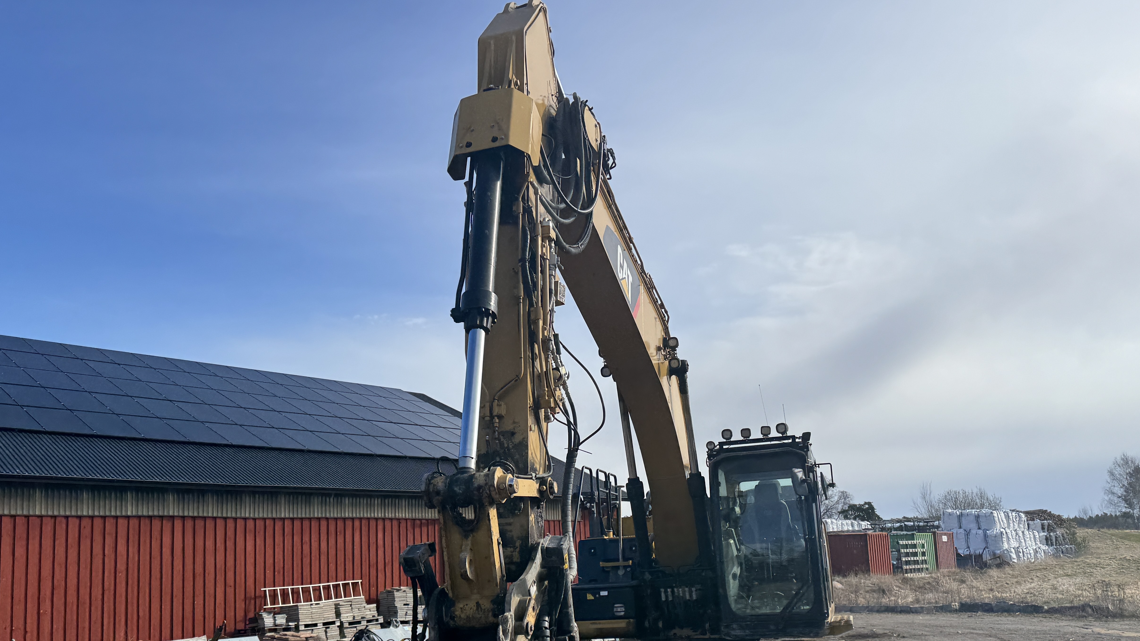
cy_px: 454
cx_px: 547
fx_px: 937
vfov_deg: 37.1
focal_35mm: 31
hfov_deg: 62.6
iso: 80
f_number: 1.78
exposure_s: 1/5348
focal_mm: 6.76
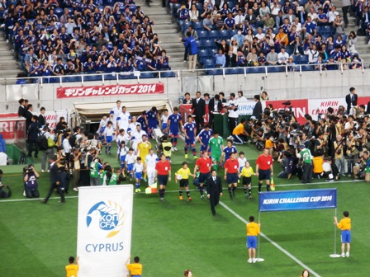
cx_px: 185
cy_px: 138
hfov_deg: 6.0
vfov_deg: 4.5
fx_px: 3559
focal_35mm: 333
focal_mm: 59.34
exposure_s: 1/20
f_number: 6.6
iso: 400
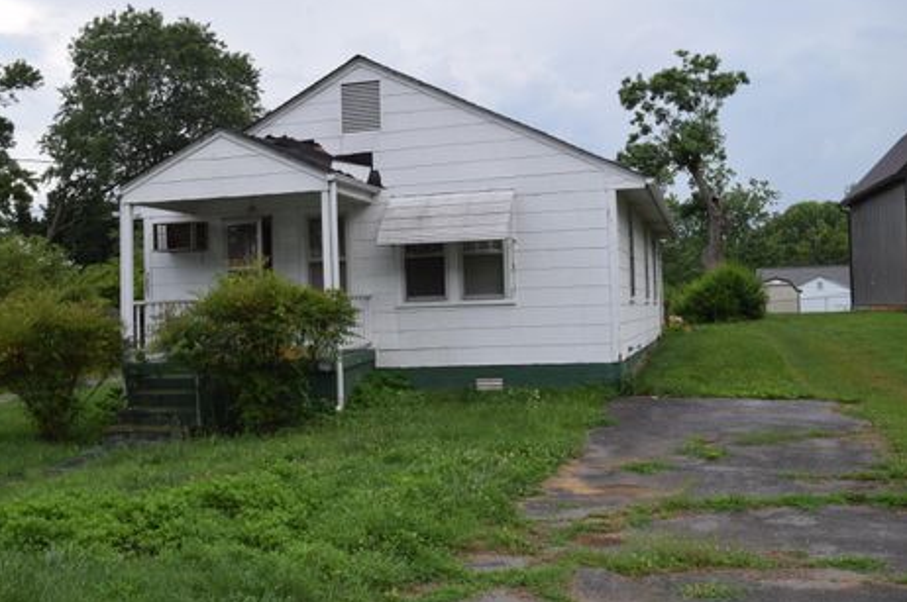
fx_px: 982
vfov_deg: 34.1
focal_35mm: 39
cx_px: 420
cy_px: 281
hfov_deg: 49.6
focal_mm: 24
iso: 100
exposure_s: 1/160
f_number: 6.3
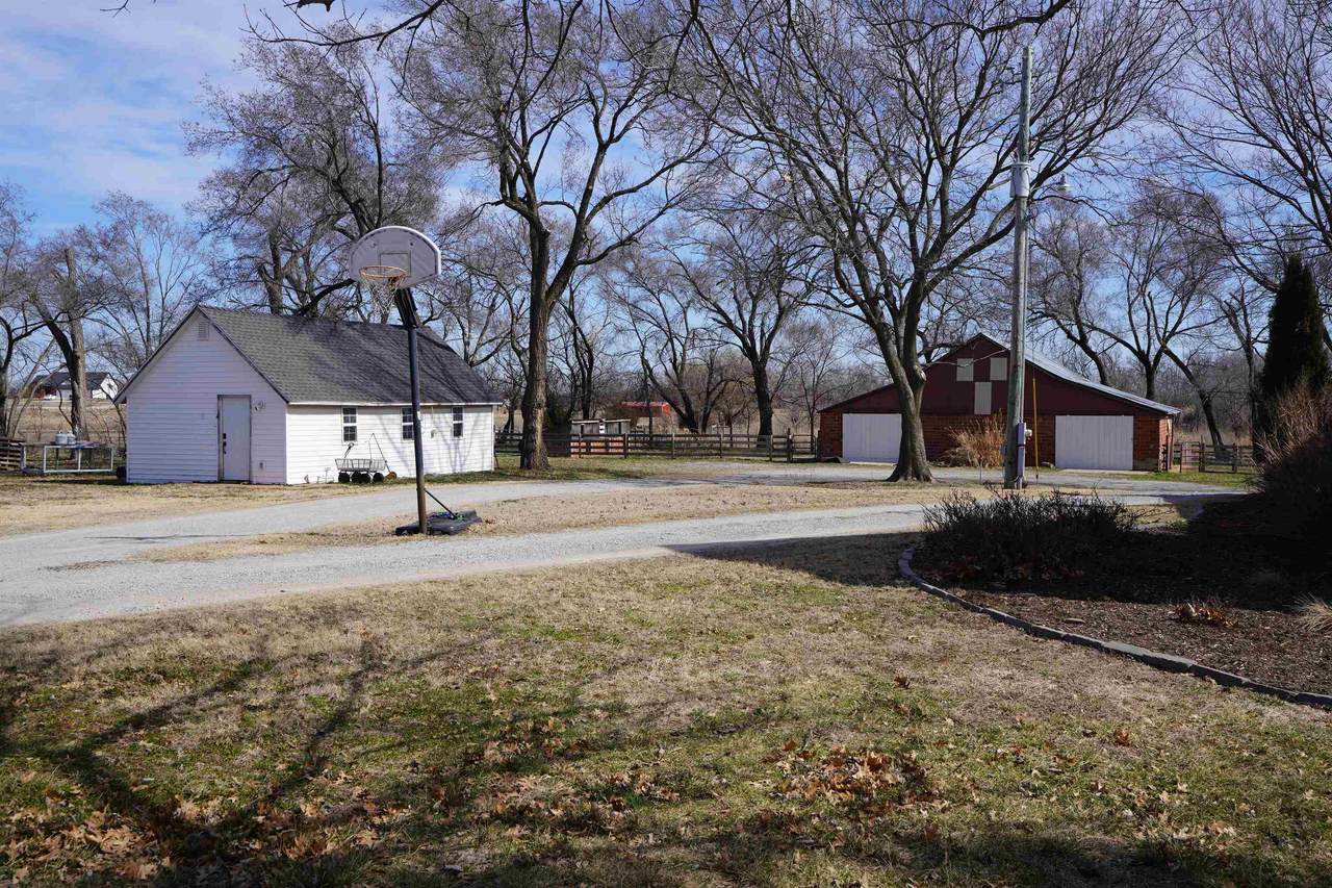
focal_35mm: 35
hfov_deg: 54.4
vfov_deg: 37.8
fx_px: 1295
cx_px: 666
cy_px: 444
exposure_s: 1/160
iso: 100
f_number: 10
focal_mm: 35
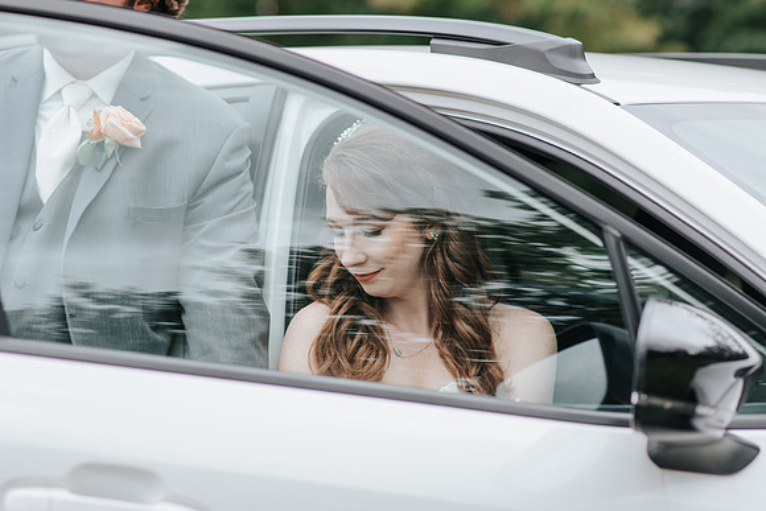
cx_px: 383
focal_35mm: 128
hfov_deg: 16.1
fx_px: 2713
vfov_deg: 10.8
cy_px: 256
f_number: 2.8
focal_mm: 85
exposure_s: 1/640
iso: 200
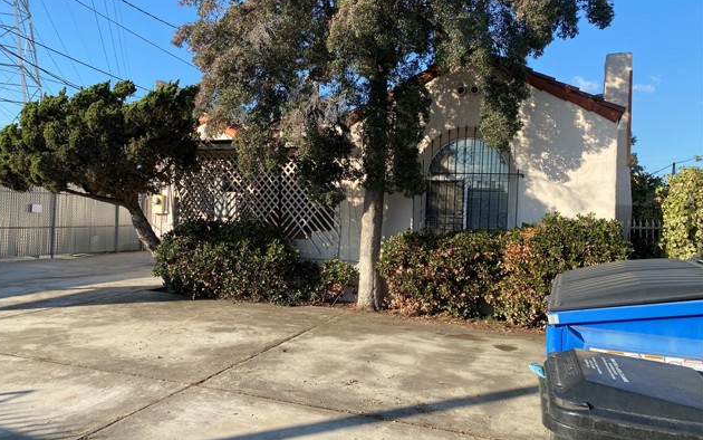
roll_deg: -2.1
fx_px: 537
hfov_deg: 66.5
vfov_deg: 44.5
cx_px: 347
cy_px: 209
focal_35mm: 28
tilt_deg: +0.0
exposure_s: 1/1218
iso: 32
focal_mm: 4.25
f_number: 1.8
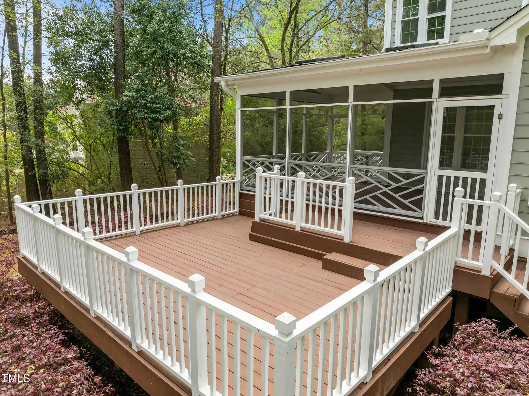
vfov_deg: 56.8
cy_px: 198
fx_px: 367
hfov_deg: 71.6
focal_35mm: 24
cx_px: 264
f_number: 2.8
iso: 230
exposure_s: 1/500
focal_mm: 12.29
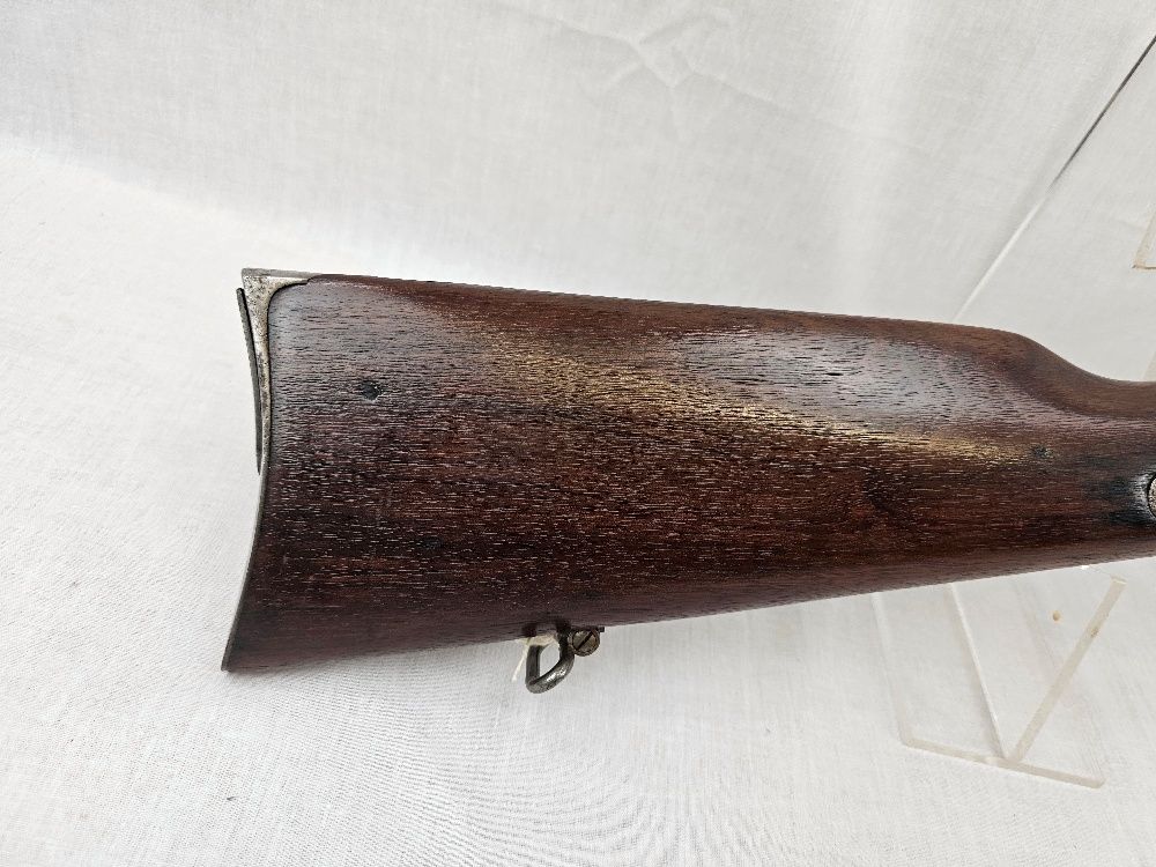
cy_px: 434
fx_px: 768
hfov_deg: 73.9
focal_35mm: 23
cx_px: 578
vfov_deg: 58.9
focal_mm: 6.3
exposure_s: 1/100
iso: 50
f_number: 1.7
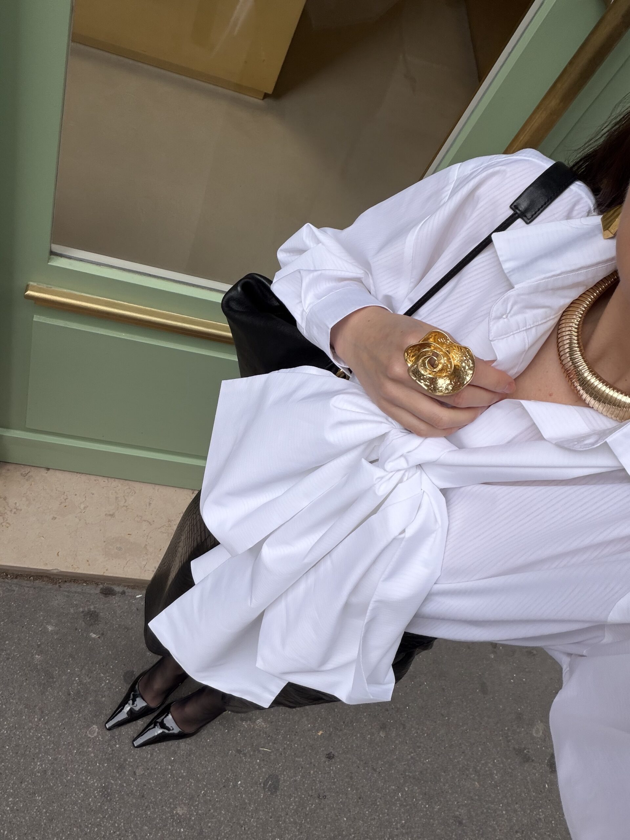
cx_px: 315
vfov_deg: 60.0
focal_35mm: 30
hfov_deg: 46.8
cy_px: 420
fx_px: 728
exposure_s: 1/513
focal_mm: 2.71
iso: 32
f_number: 1.9
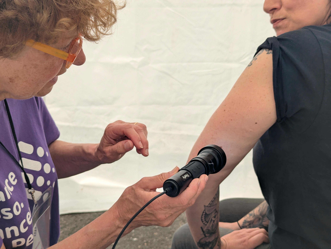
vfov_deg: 30.3
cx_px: 166
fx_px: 460
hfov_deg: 39.6
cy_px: 124
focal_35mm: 48
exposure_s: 1/986
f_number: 1.85
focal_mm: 6.81
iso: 66
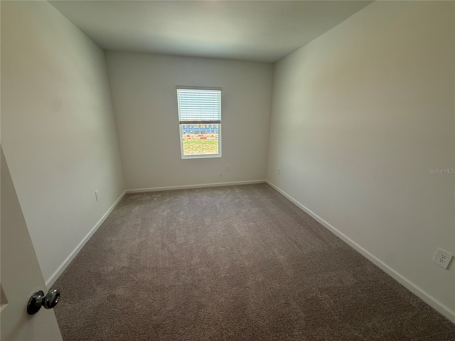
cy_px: 170
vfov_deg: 85.7
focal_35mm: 14
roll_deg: +0.0
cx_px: 228
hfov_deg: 102.1
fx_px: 184
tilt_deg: -13.9
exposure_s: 1/120
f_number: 2.2
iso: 80
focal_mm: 2.22
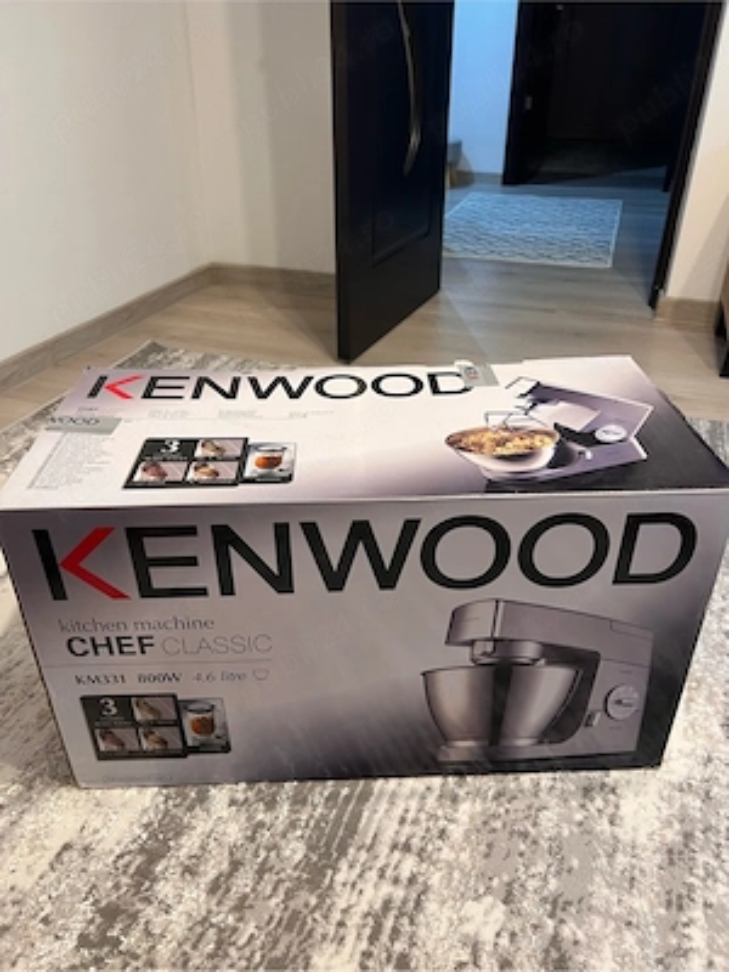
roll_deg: +0.7
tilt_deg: -30.5
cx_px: 364
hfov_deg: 53.1
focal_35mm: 26
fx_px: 730
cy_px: 486
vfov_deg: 67.3
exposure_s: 1/50
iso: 80
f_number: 1.5
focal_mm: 5.7
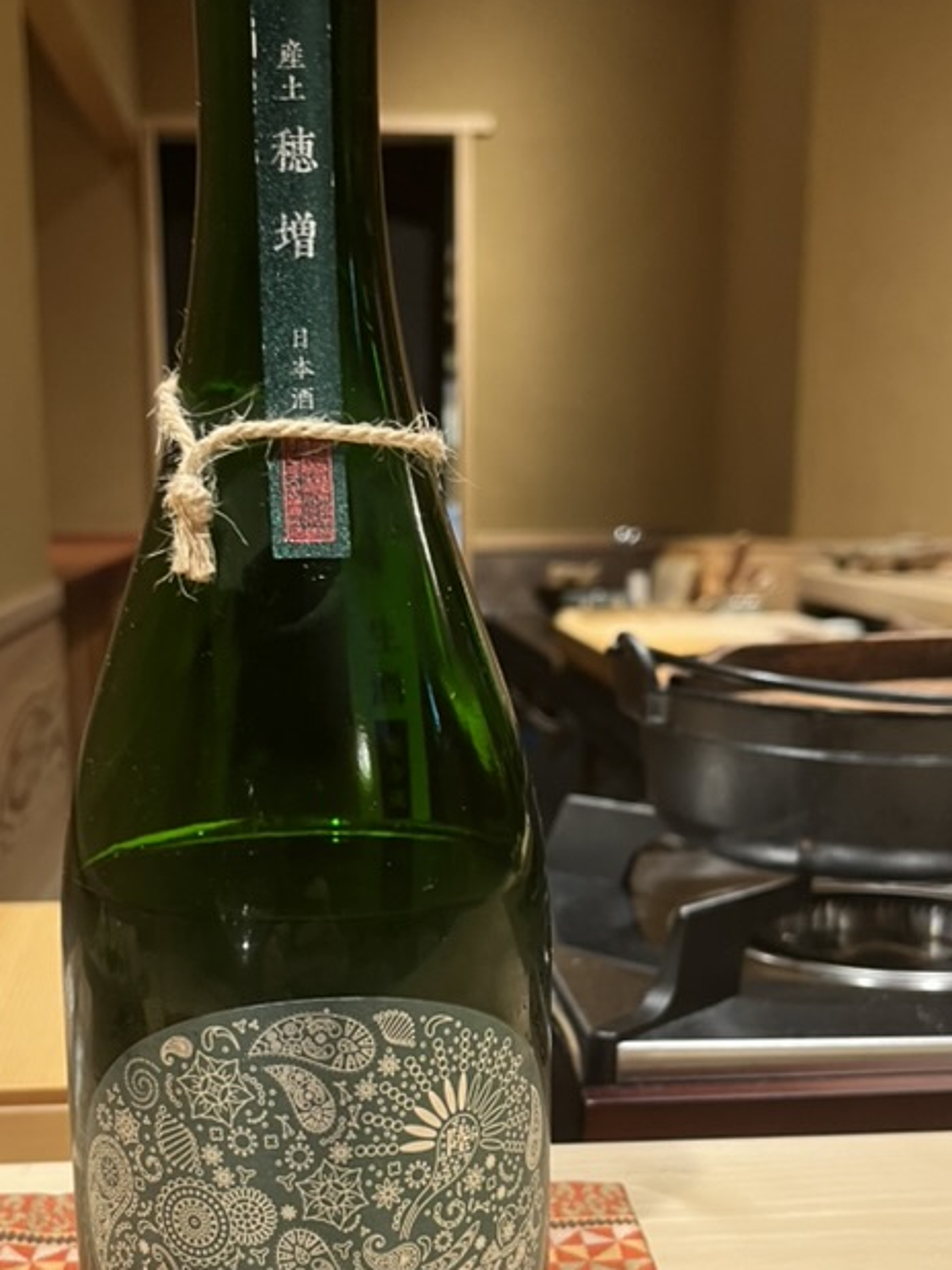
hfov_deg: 33.5
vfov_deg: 43.4
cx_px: 406
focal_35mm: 43
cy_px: 827
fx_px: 1577
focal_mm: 5.1
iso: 125
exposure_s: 1/50
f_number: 1.6
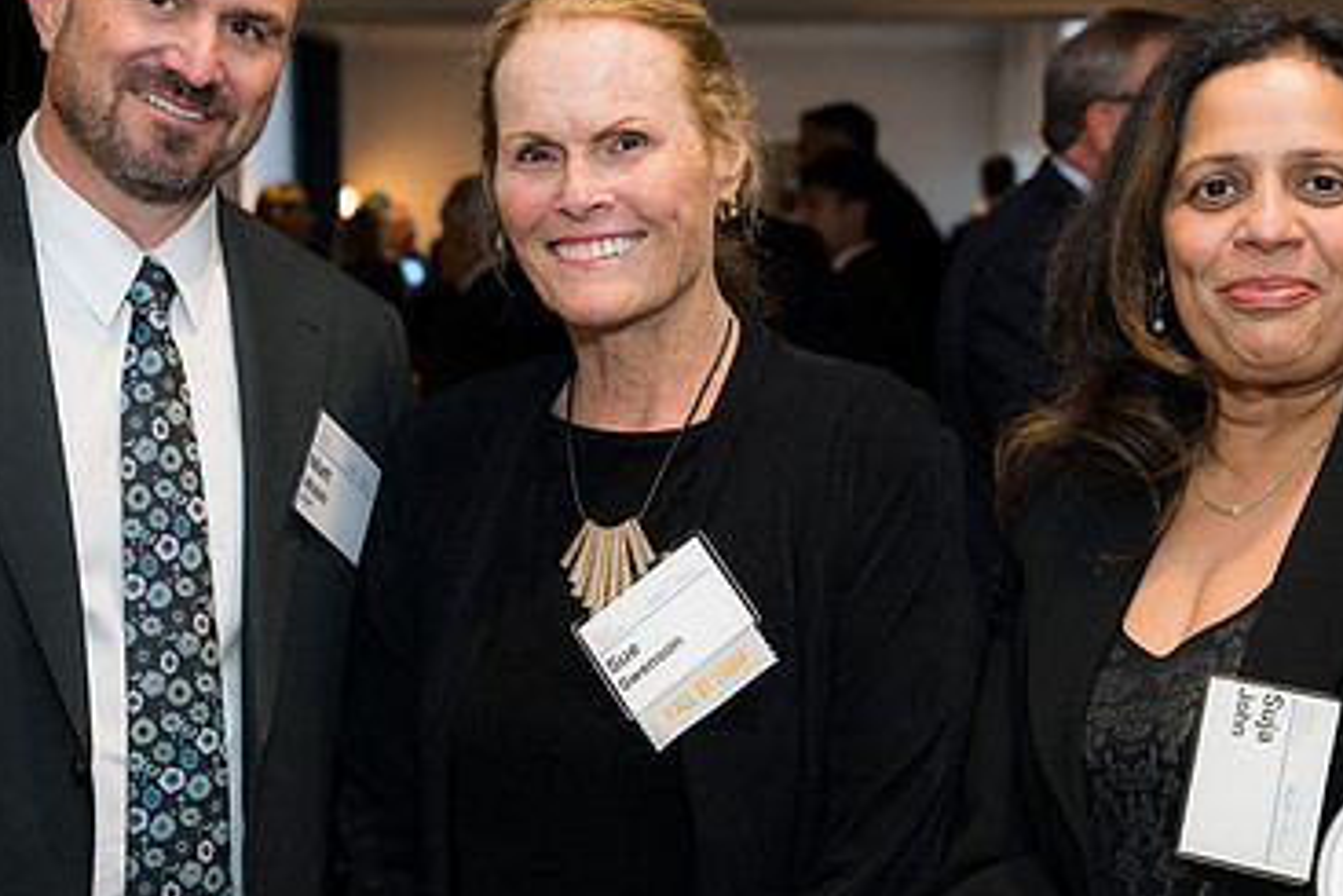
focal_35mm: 68
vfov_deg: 20.0
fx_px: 2538
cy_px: 419
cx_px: 626
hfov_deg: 29.6
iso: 800
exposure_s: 1/125
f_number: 4
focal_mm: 43
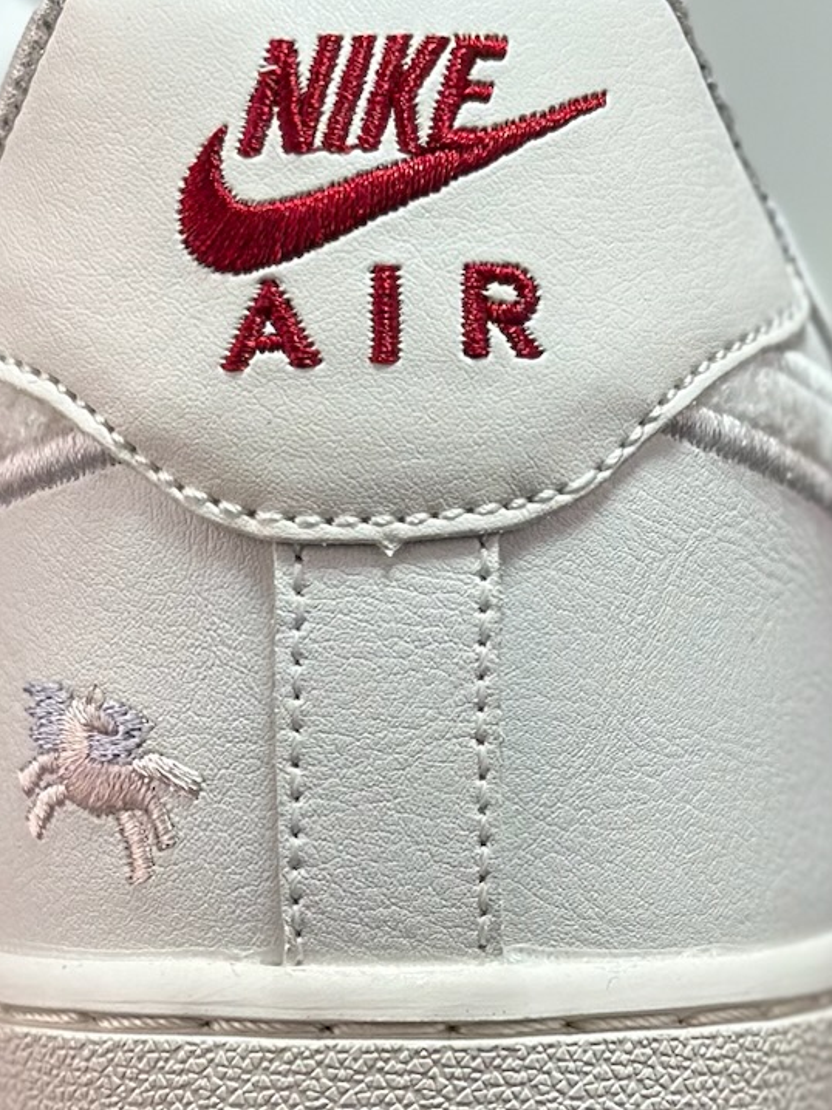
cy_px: 741
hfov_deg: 10.8
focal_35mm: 137
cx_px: 421
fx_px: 4393
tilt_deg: -58.7
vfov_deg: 14.4
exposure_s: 1/1323
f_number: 1.78
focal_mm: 6.86
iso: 80
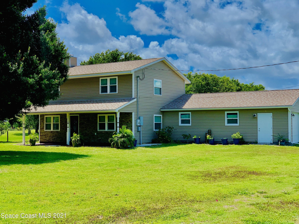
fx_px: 449
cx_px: 150
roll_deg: -0.2
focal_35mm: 52
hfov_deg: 36.8
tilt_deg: +2.4
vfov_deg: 28.0
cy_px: 112
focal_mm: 6
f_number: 2.4
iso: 16
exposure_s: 1/1332
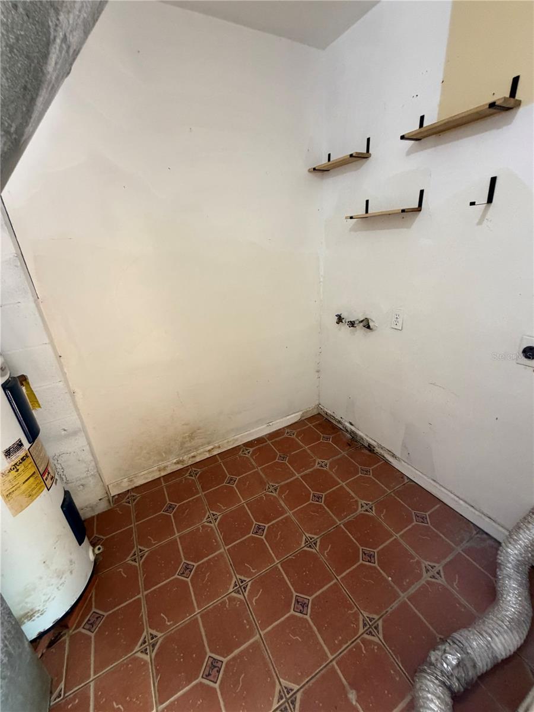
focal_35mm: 14
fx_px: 288
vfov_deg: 102.1
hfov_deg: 85.7
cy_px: 356
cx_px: 267
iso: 320
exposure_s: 1/89
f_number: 2.2
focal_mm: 2.22
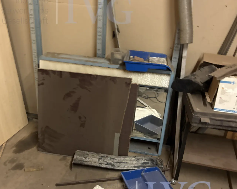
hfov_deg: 47.9
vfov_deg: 39.1
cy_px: 103
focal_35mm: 38
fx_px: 267
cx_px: 106
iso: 400
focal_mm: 5.96
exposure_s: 1/33
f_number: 1.6
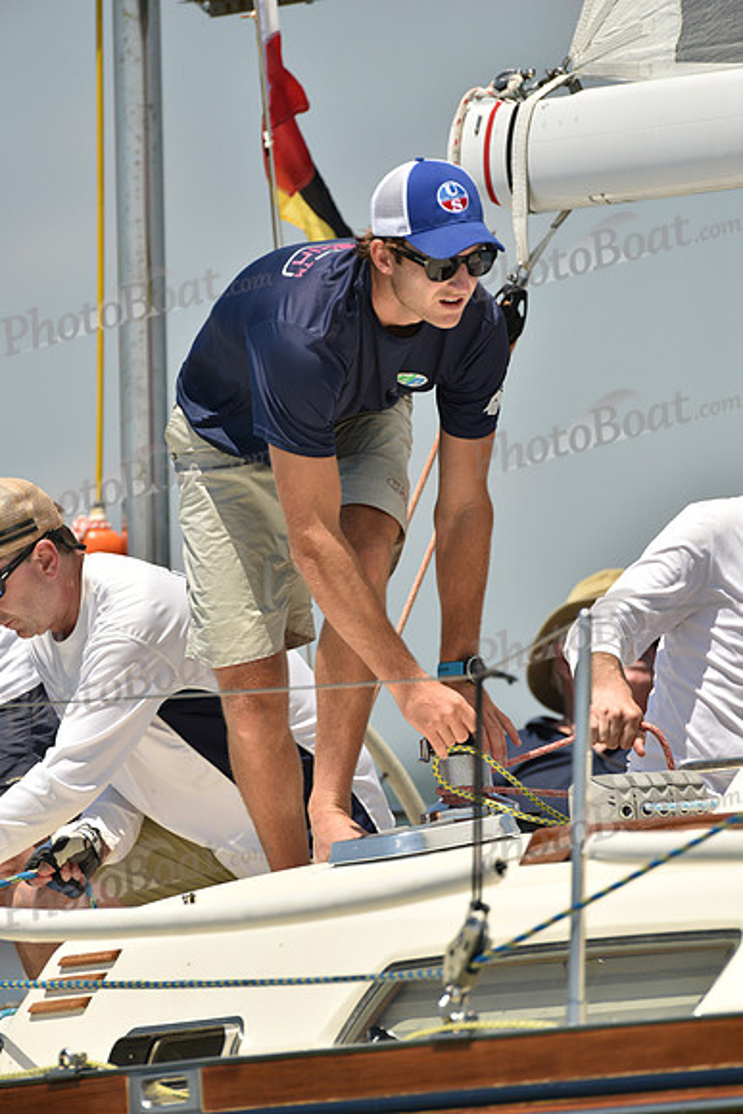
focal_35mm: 600
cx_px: 372
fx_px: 18562
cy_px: 557
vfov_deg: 3.4
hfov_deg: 2.3
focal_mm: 600
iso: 320
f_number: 5.6
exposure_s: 1/3200
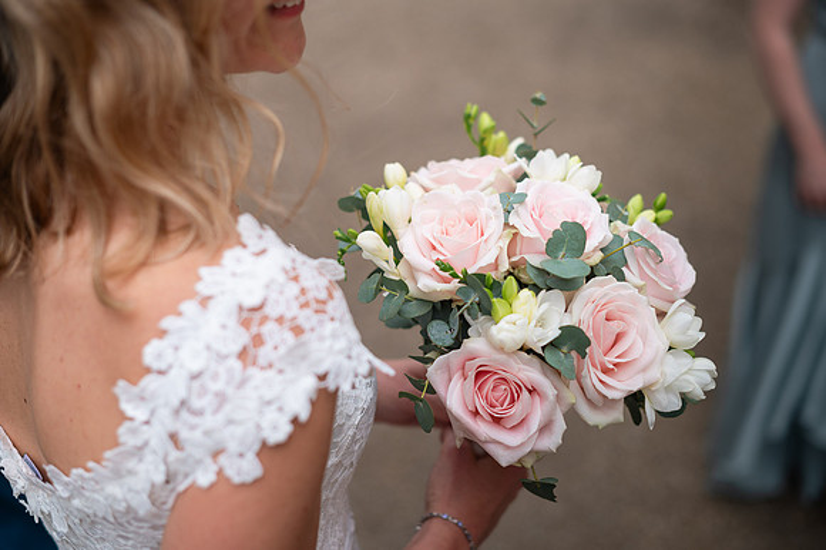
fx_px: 1147
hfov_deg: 39.6
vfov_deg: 27.0
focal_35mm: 50
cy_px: 275
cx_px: 413
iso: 200
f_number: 2.5
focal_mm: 50
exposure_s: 1/1600
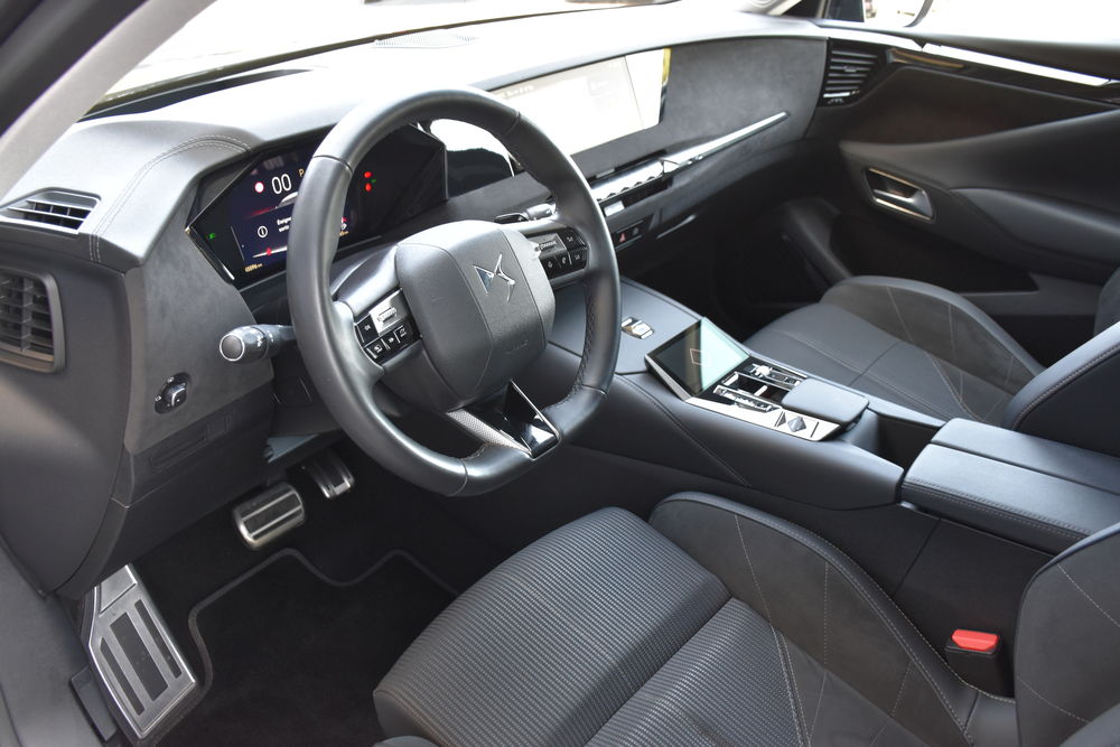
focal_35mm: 30
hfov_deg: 61.9
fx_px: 933
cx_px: 560
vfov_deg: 43.6
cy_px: 374
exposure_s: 1/60
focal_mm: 20
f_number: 3.5
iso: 900
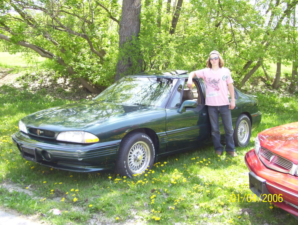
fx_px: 388
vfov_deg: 32.3
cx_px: 149
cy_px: 112
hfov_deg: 42.0
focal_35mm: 45
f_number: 3
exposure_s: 1/160
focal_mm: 7.6
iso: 80
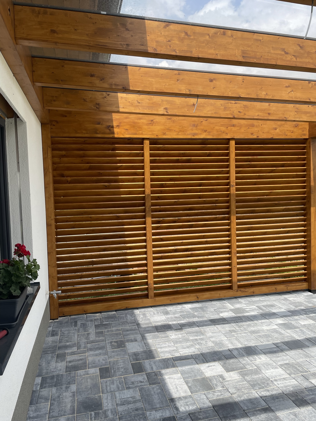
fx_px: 316
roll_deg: +1.3
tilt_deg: -2.2
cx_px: 158
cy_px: 210
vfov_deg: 67.3
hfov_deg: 53.1
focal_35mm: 26
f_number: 1.6
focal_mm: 4.2
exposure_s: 1/2132
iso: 32
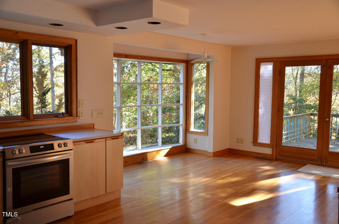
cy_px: 112
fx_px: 338
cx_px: 170
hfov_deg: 53.2
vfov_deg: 36.7
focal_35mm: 36
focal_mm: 24
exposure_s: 1/100
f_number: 5
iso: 400
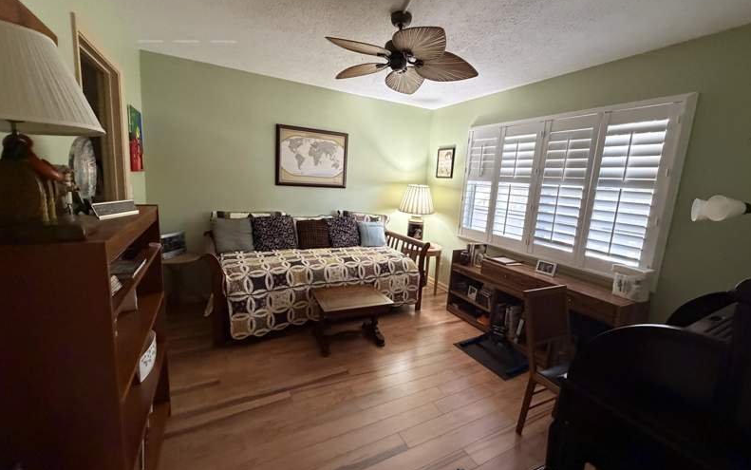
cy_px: 226
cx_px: 377
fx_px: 307
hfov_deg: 101.4
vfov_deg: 74.8
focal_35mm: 15
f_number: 2.2
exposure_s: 1/60
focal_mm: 2.22
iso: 640
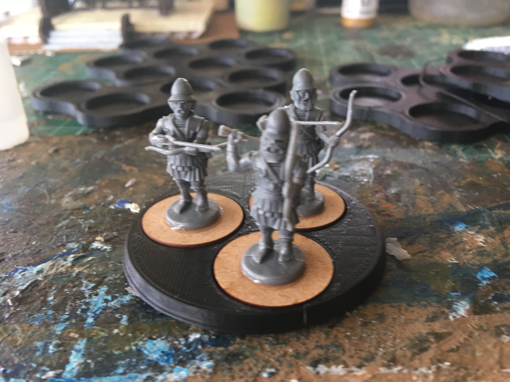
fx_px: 427
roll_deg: -1.1
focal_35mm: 29
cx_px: 255
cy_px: 191
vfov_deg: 48.2
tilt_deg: -29.9
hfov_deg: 61.7
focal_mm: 4.15
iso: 125
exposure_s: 1/33
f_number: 2.2
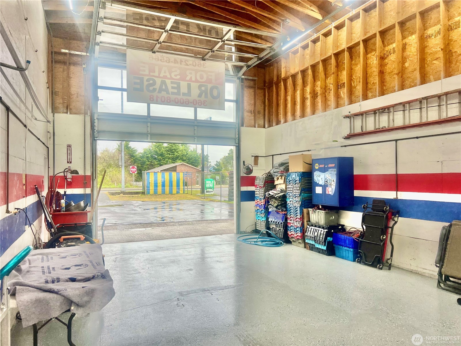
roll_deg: +0.7
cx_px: 230
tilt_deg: -0.4
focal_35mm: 26
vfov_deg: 53.1
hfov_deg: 67.3
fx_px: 346
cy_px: 173
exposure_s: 1/120
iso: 40
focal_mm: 5.7
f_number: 1.5
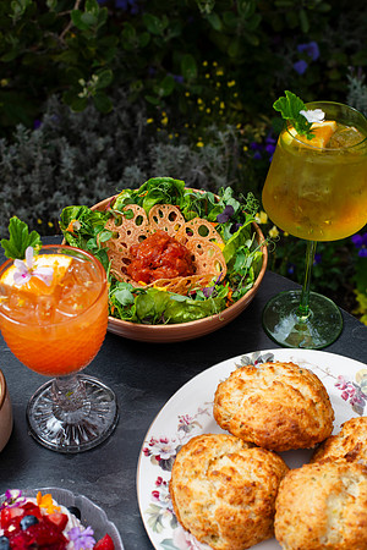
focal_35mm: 50
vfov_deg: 39.6
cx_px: 184
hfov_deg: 27.0
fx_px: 765
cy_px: 275
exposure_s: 1/200
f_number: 7.1
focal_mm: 50
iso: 200
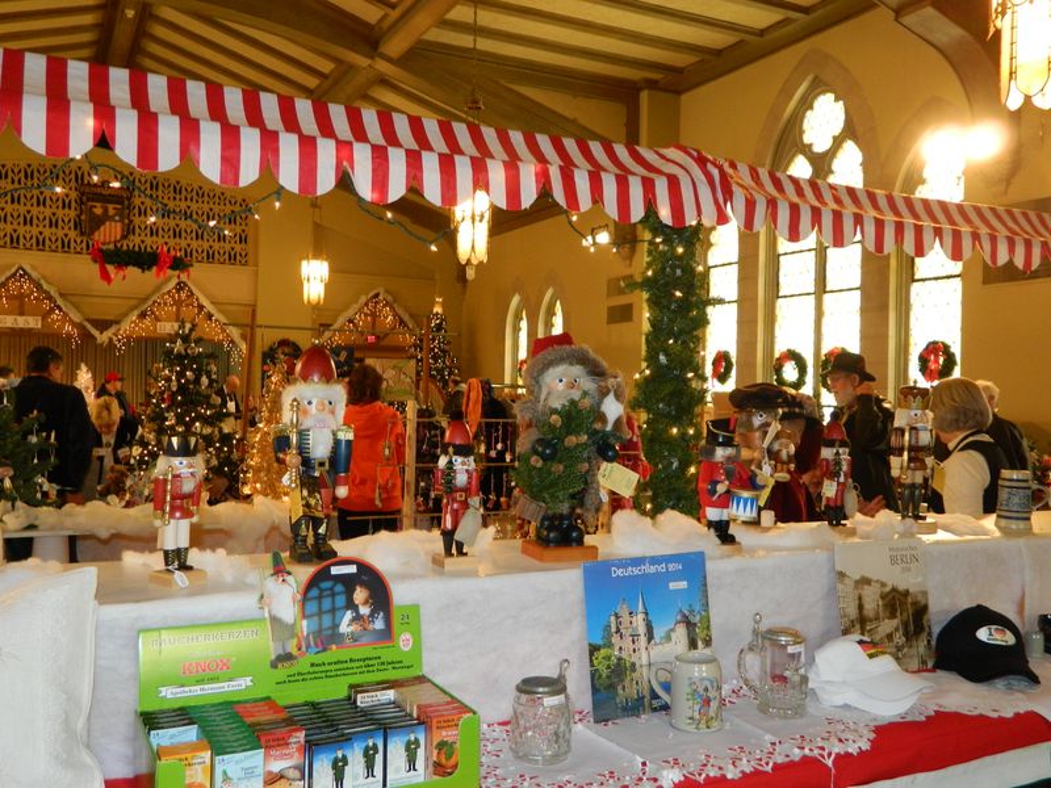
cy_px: 394
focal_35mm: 31
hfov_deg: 58.4
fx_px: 941
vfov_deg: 45.4
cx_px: 526
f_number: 3.2
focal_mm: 5.6
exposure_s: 1/30
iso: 200
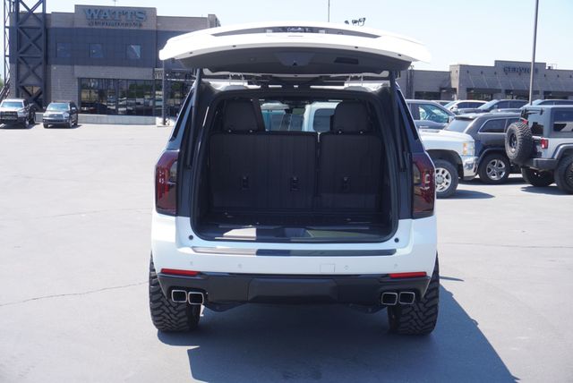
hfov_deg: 41.1
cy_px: 192
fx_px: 765
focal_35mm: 48
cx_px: 286
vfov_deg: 28.1
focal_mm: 32
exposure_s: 1/125
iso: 100
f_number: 7.1
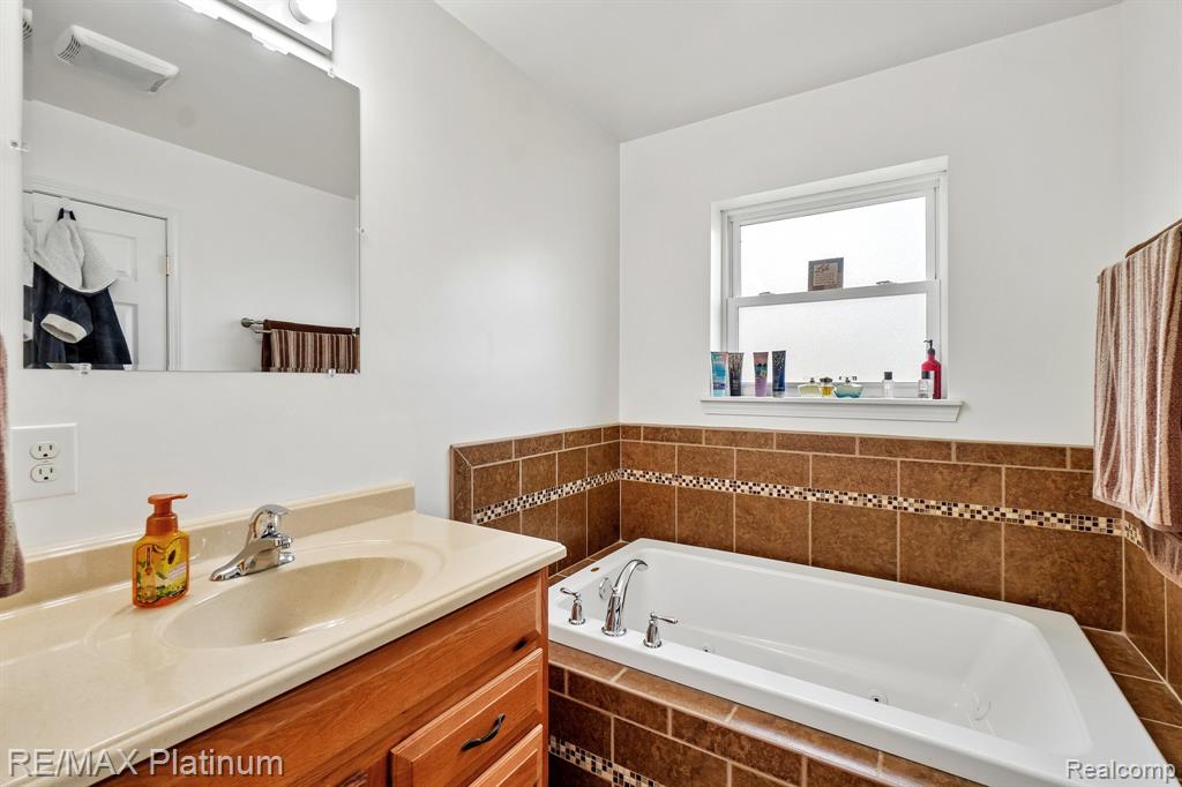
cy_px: 394
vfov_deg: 77.3
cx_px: 591
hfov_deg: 100.4
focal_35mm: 15
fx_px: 492
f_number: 8
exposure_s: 1/30
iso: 160
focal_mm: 10
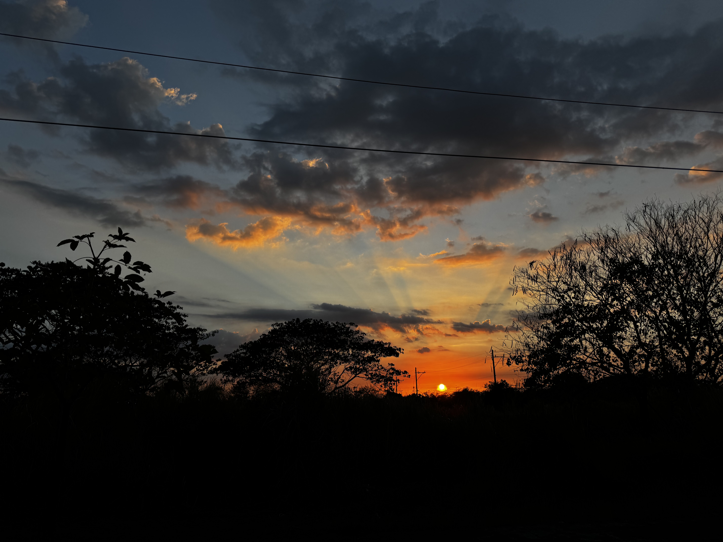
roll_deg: +1.9
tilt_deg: +14.4
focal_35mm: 24
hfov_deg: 71.6
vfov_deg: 56.8
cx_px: 362
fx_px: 501
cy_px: 271
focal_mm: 6.76
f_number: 1.78
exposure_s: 1/4608
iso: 80
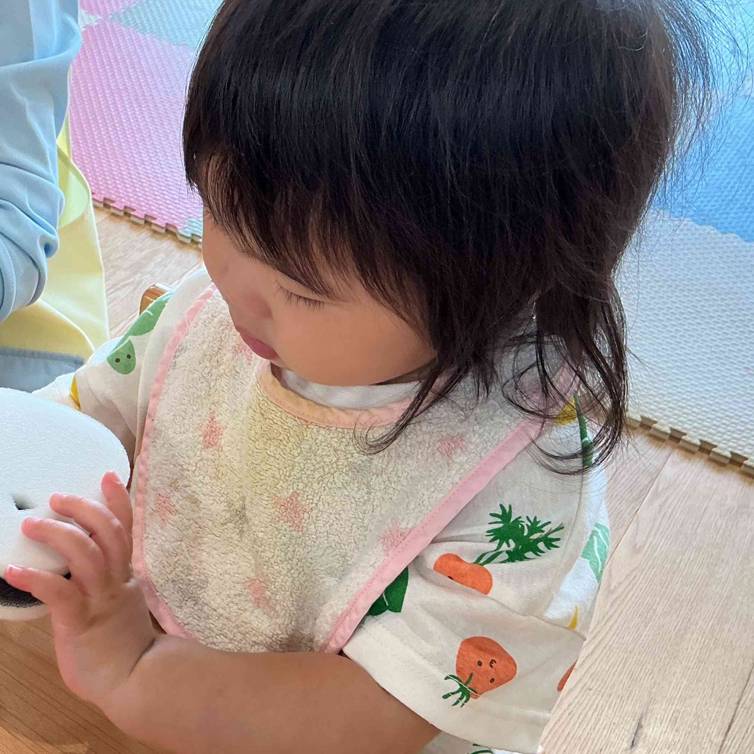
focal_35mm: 49
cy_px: 477
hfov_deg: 34.4
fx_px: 1208
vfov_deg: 34.5
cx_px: 250
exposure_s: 1/60
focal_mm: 3
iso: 40
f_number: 1.8
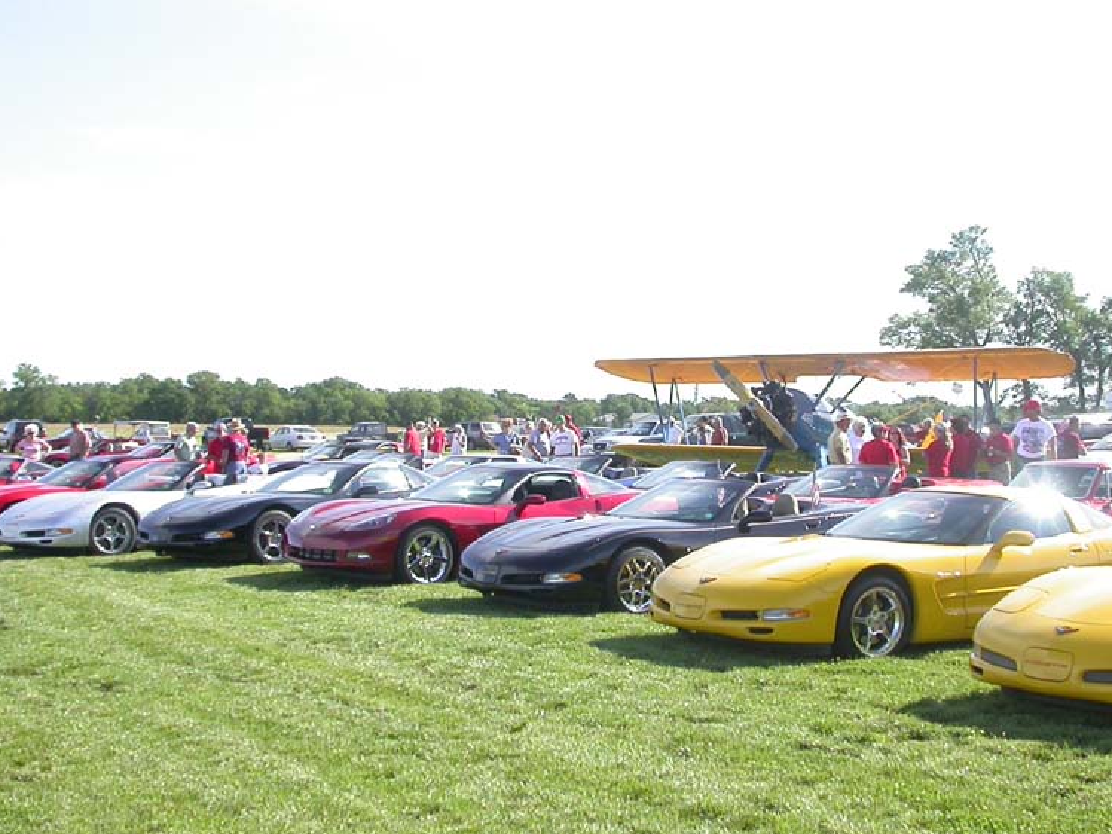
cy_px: 462
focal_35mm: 52
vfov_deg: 28.0
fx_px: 1670
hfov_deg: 36.8
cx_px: 589
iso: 100
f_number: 2.6
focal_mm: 7.85
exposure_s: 1/1000
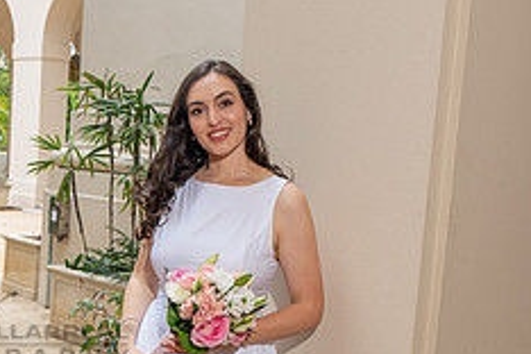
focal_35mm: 77
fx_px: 1136
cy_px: 310
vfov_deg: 17.5
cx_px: 133
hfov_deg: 26.0
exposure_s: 1/200
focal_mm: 24
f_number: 4
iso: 200
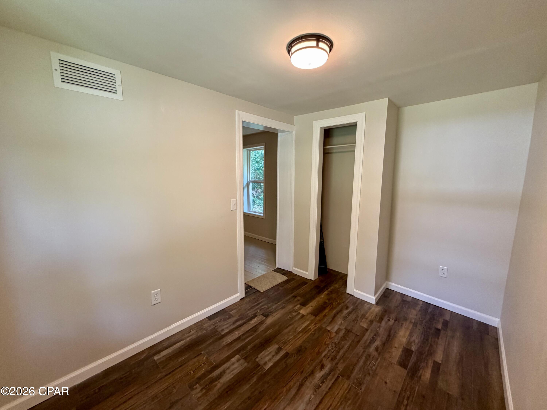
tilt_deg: -8.6
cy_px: 205
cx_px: 274
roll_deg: -0.4
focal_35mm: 14
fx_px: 221
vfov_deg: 85.7
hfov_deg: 102.1
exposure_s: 1/60
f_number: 2.2
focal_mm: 2.22
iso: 250
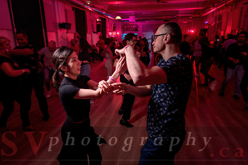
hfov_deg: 73.7
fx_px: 165
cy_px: 82
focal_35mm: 24
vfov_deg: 53.2
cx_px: 124
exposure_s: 1/40
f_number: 2.8
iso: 400
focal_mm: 24
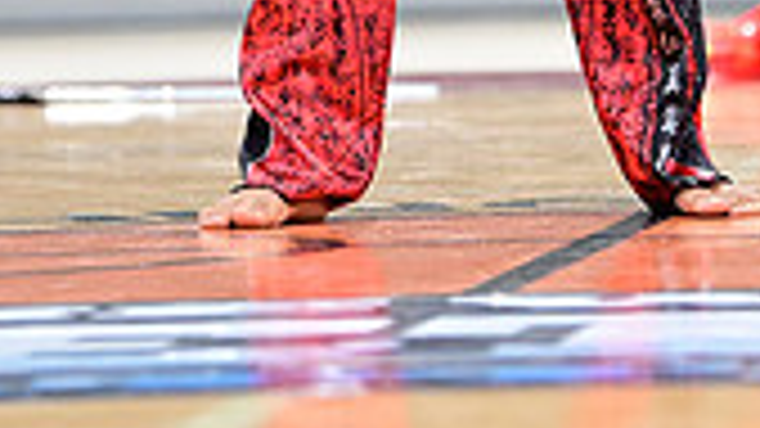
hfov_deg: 4.4
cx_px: 544
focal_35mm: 486
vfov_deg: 2.5
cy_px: -428
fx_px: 9792
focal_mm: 135
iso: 6400
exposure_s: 1/1000
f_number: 3.2
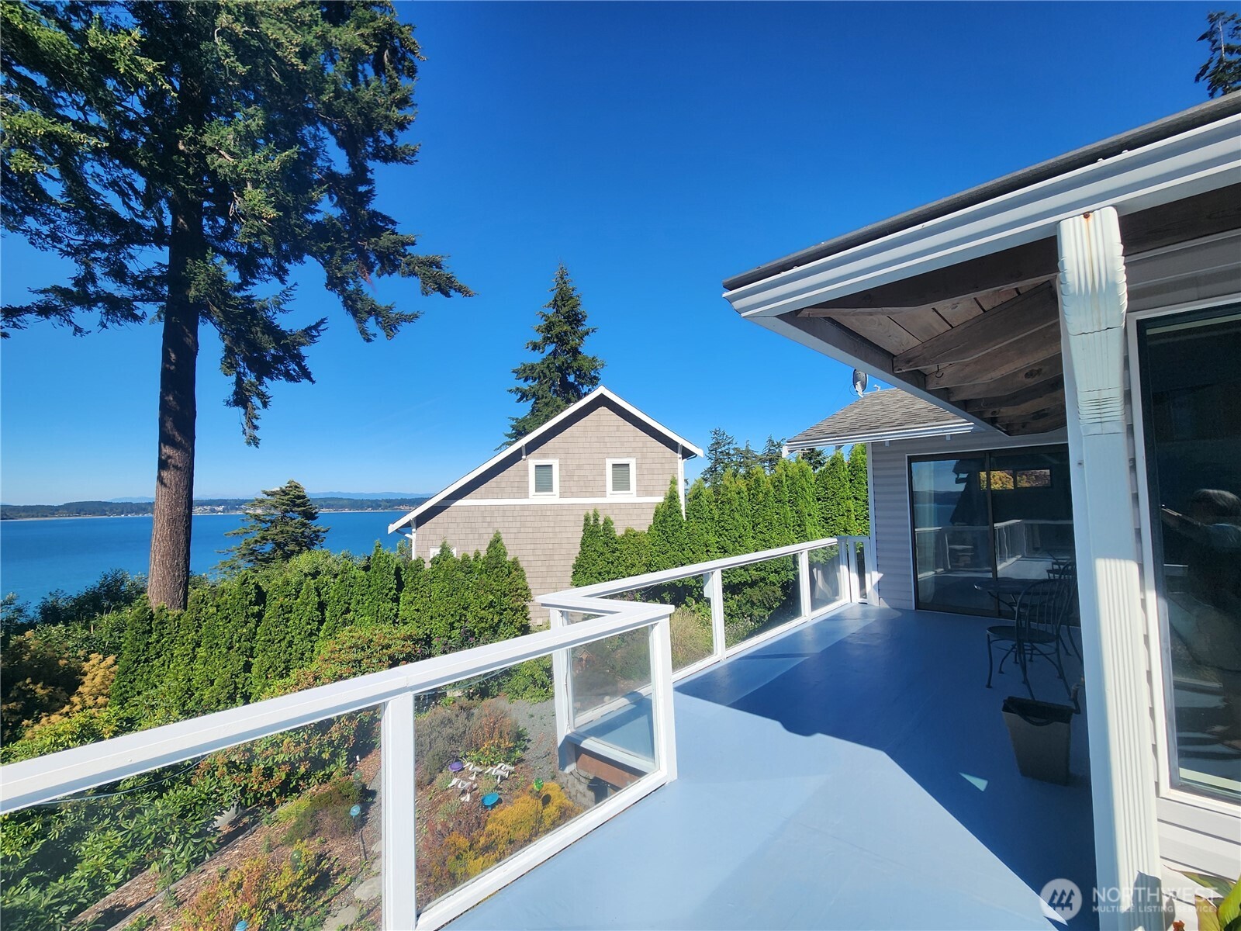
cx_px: 620
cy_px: 466
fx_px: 466
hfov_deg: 106.2
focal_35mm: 13
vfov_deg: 89.9
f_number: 2.2
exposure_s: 1/2157
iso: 50
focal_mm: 2.2
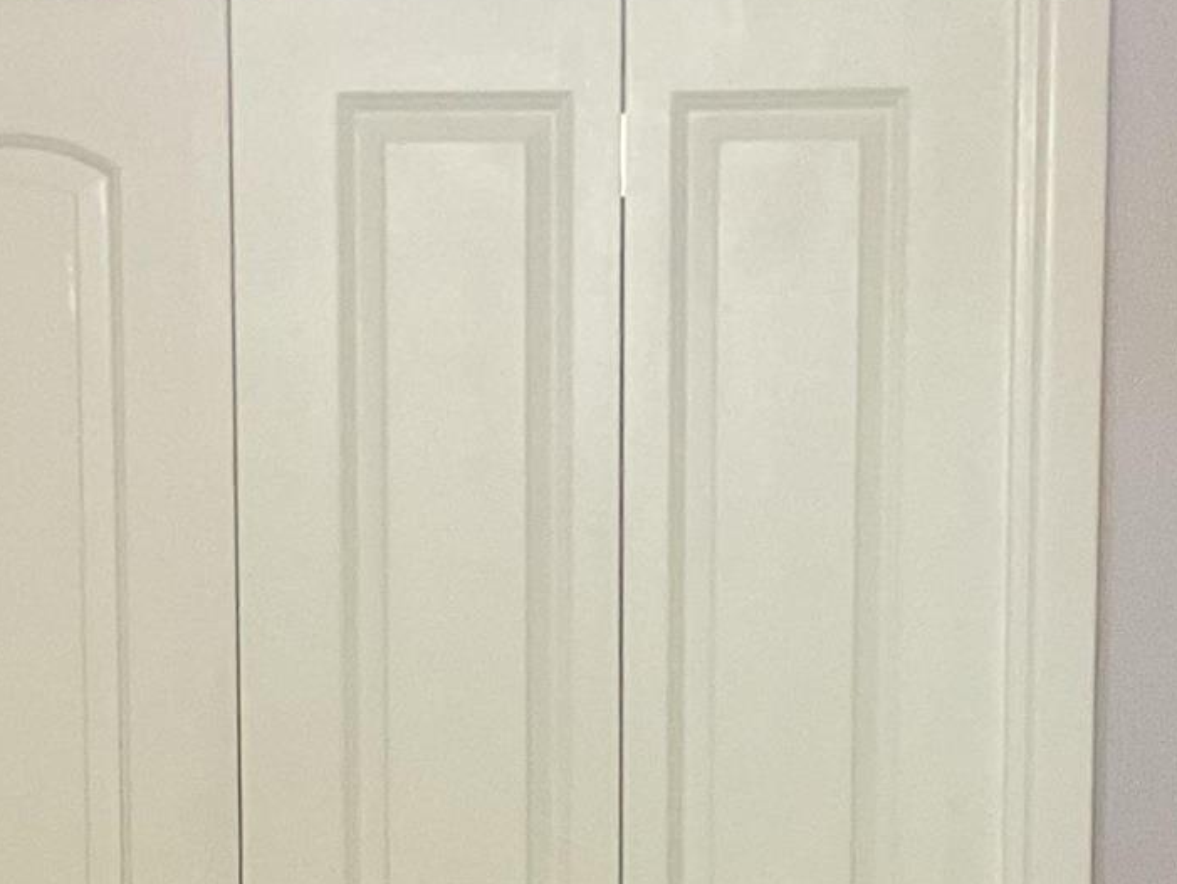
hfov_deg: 15.5
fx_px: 4319
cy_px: 1265
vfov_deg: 11.3
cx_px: 420
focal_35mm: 127
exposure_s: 1/60
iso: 125
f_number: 1.8
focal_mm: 3
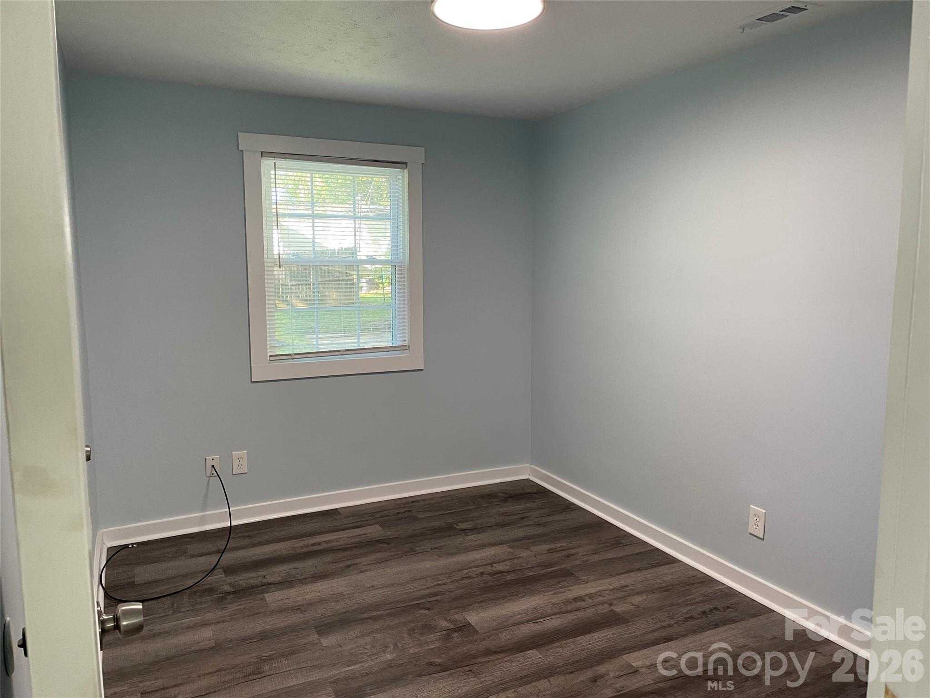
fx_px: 699
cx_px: 465
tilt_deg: -6.8
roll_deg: +0.3
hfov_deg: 67.3
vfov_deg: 53.1
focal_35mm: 26
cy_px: 349
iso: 100
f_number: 1.6
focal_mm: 4.2
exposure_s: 1/60
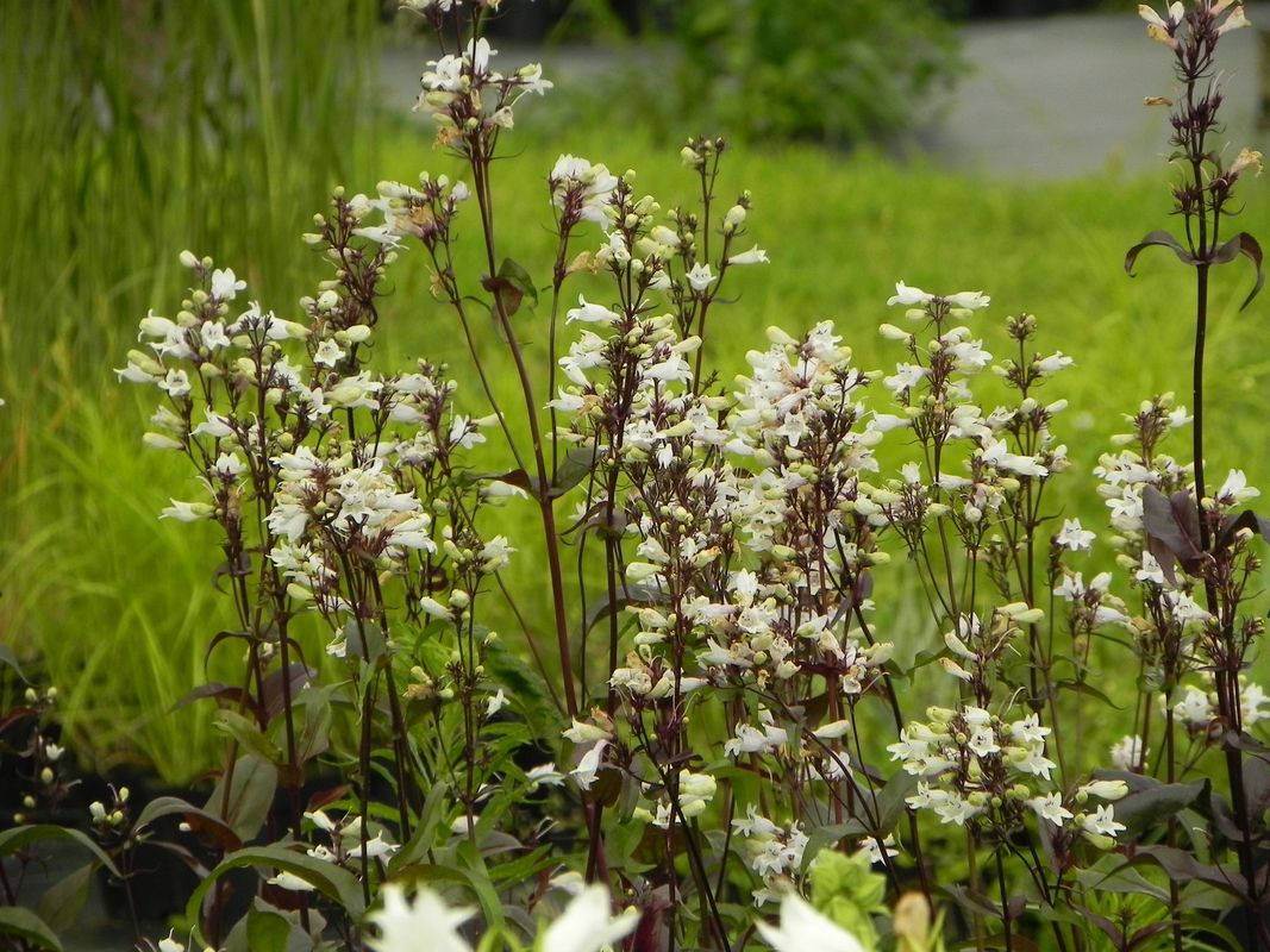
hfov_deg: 4.7
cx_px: 635
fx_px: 15591
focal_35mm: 425
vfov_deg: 3.5
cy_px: 476
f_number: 5.6
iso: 160
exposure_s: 1/400
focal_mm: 75.7
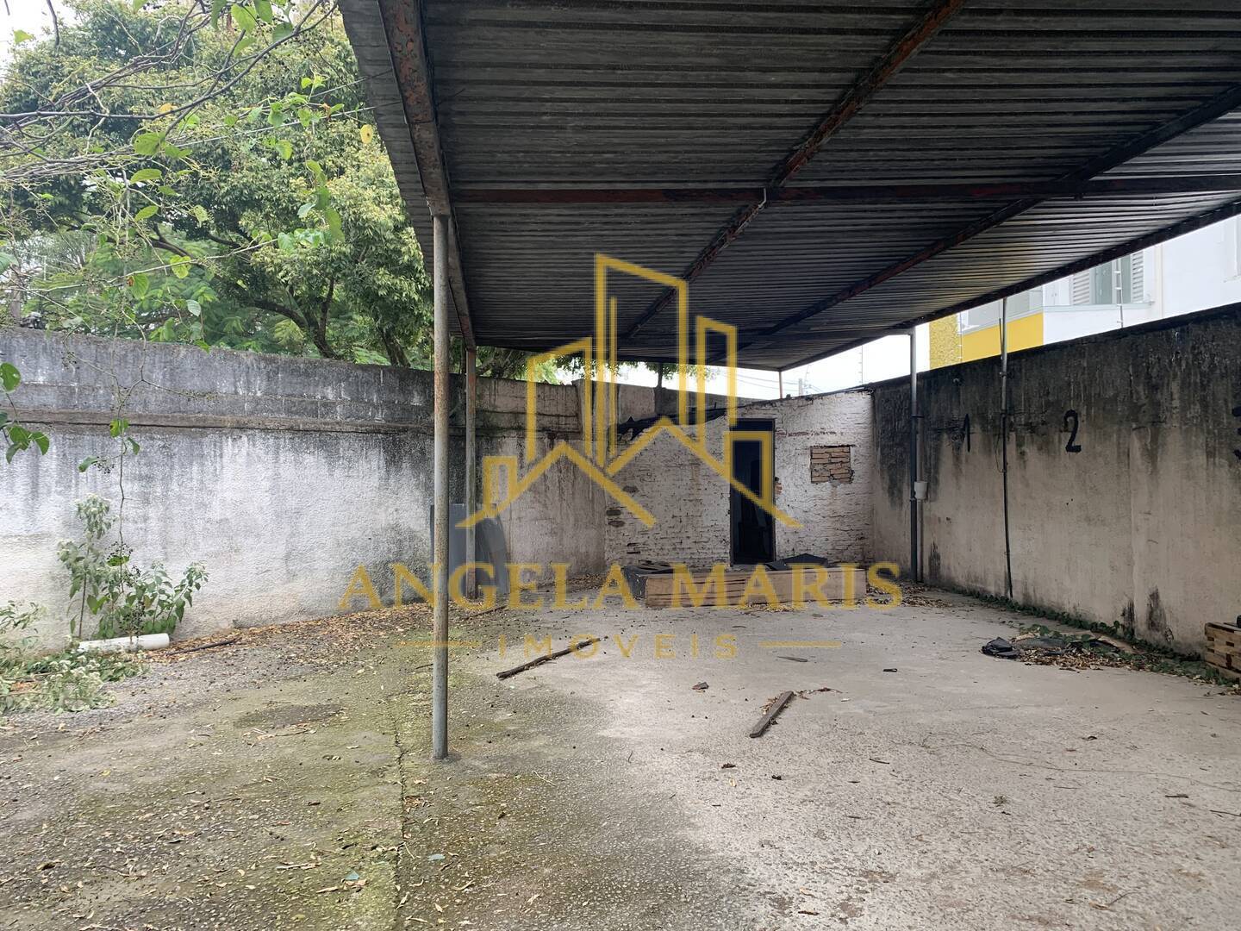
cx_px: 620
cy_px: 466
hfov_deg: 67.3
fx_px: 932
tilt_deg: +0.5
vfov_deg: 53.1
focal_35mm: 26
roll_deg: +0.7
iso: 50
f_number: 1.8
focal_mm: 4.25
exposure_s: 1/121
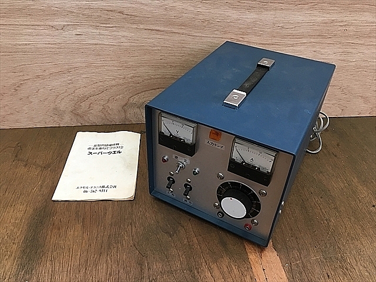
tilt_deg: -37.1
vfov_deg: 48.2
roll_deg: -2.8
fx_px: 315
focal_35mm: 29
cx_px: 188
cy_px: 141
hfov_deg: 61.7
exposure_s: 1/30
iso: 64
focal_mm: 4.15
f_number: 2.2
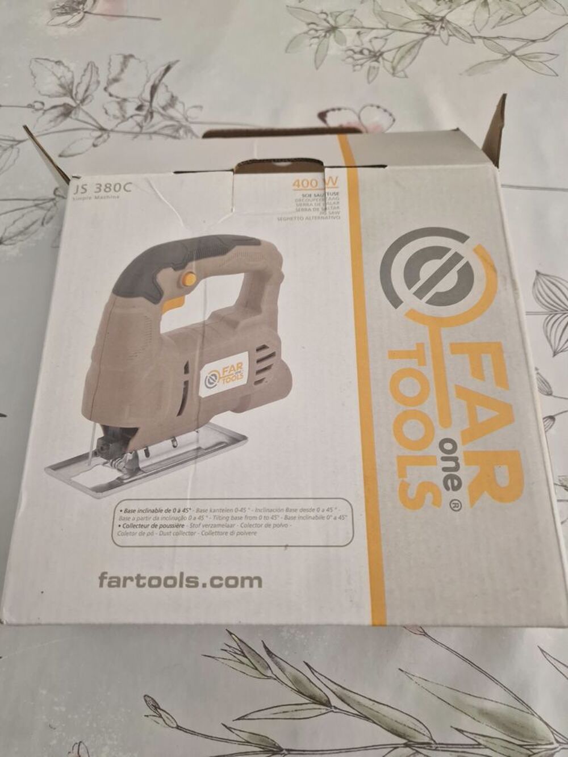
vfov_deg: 73.9
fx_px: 503
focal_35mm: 23
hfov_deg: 58.9
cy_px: 378
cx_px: 284
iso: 500
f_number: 1.8
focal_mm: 5.4
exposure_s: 1/100
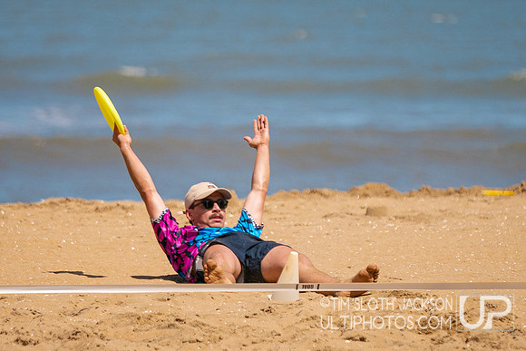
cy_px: 170
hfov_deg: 5.0
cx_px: 248
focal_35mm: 415
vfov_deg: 3.3
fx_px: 6060
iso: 400
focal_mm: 200
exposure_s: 1/8000
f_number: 2.8
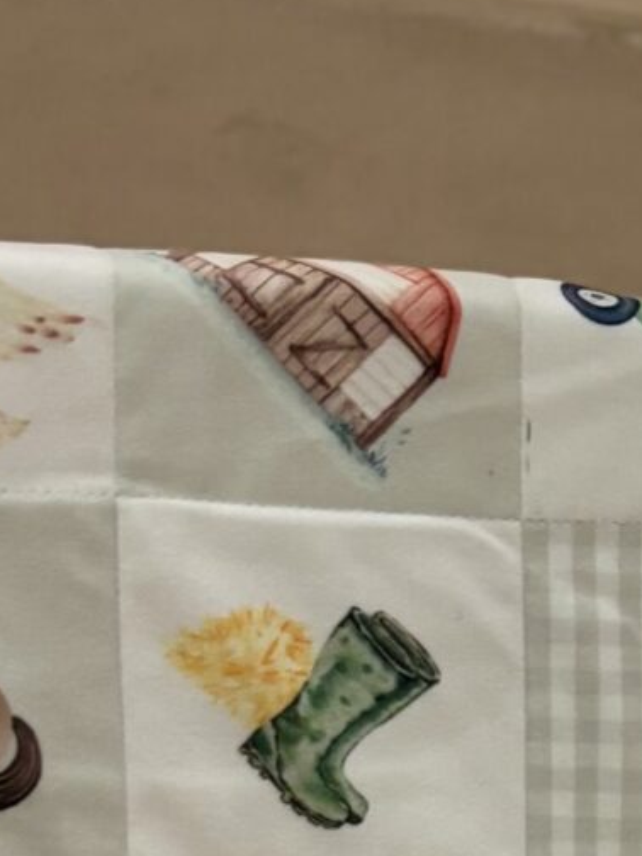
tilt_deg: -9.1
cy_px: 1238
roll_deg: -2.7
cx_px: 1128
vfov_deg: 14.1
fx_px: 3264
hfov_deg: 10.6
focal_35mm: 132
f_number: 1.6
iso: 100
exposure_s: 1/50
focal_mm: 5.96
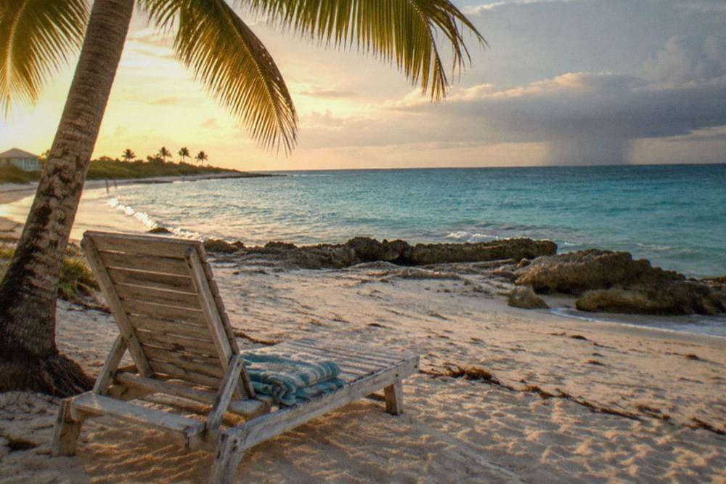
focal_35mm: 35
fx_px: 706
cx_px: 363
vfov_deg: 37.8
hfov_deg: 54.5
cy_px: 242
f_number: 8
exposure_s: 1/400
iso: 400
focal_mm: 35
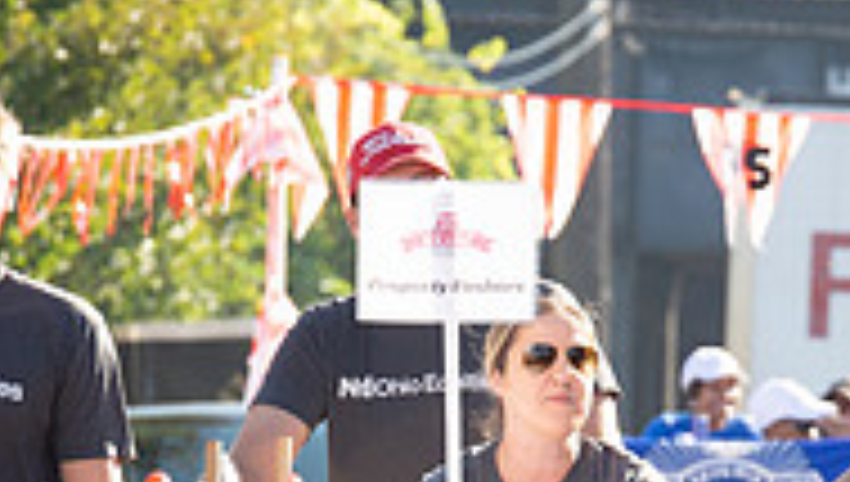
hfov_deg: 3.0
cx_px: 464
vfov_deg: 1.7
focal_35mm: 718
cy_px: 597
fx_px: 16208
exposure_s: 1/250
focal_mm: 200
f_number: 7.1
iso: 200
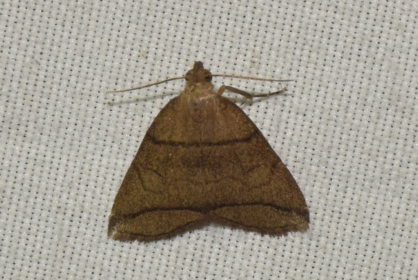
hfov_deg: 9.8
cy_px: 140
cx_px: 209
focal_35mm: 210
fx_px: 2440
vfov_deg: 6.6
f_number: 14
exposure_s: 1/160
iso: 500
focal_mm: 140
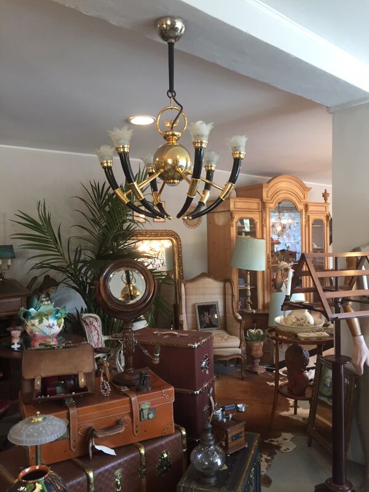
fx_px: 412
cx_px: 184
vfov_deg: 61.7
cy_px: 246
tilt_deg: -1.2
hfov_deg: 48.2
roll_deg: +0.7
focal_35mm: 29
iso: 160
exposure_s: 1/33
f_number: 2.2
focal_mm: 4.15
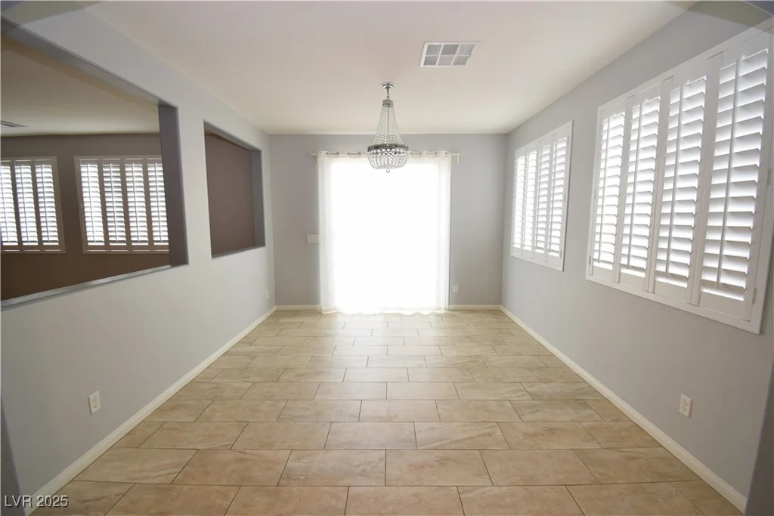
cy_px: 258
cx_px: 387
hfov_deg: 100.4
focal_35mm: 15
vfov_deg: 77.3
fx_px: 323
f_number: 5.6
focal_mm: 10
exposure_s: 1/30
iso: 400
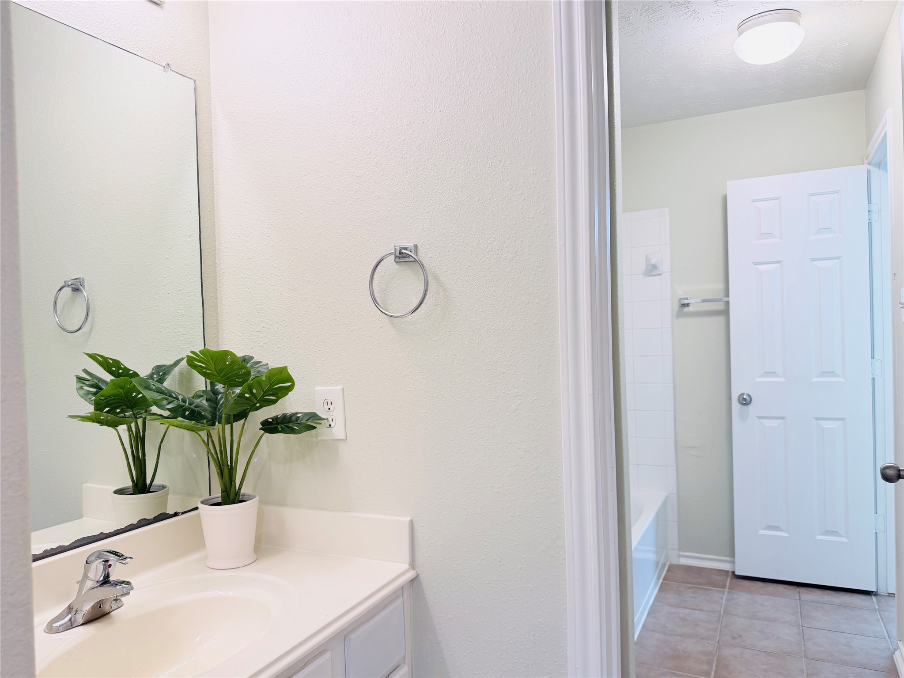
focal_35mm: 24
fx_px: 627
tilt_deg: +0.0
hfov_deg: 71.6
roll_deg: +2.2
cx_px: 452
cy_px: 339
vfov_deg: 56.8
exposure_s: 1/60
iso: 125
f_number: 1.78
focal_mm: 6.76
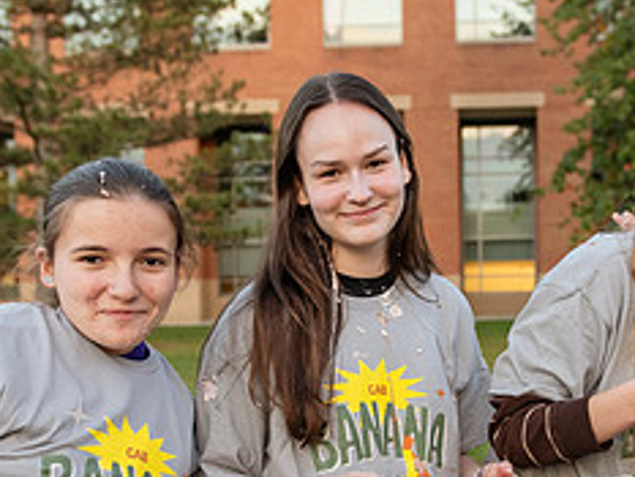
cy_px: 361
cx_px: 431
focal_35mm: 67
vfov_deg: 21.7
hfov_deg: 28.7
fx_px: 1230
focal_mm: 28
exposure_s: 1/320
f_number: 3.2
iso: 800
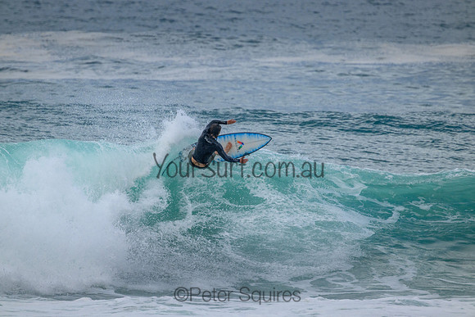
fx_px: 10558
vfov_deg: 1.7
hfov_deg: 2.6
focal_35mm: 800
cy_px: 158
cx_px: 238
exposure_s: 1/2000
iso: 1000
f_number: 11
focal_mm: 800
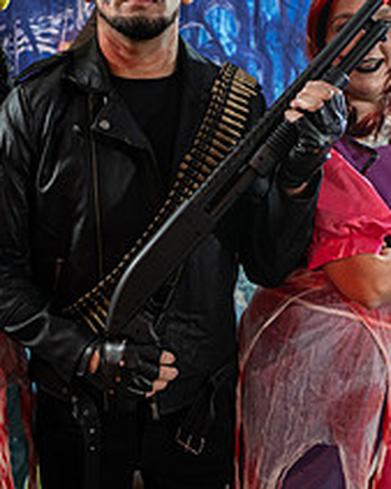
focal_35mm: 40
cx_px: 157
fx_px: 578
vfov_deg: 45.5
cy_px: 292
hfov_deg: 37.2
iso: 1000
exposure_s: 1/50
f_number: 2.8
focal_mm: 20
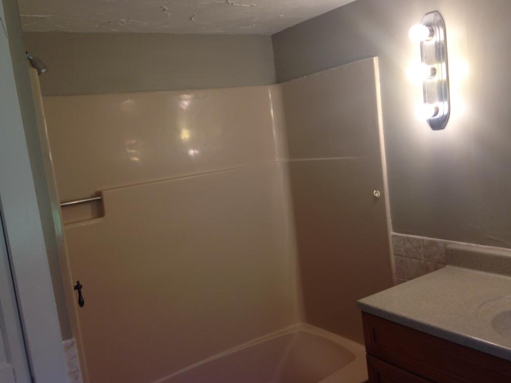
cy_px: 195
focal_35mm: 34
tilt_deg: -6.3
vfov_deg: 41.8
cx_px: 261
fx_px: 502
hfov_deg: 54.0
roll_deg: +6.8
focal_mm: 4.12
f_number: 2.4
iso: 50
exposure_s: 1/40
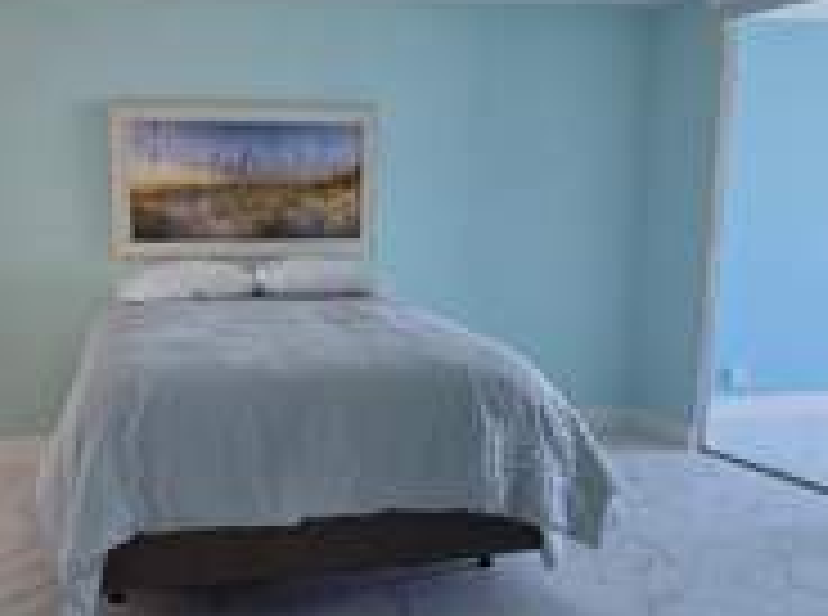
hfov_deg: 53.6
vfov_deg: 41.5
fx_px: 811
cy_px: 348
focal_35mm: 34
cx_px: 324
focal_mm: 2.2
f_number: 2.2
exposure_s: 1/60
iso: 250
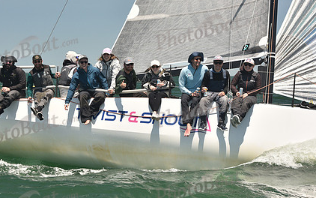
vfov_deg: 13.3
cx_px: 118
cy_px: 80
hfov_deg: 21.2
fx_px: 844
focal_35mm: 98
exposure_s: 1/800
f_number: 5
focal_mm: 70
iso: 250
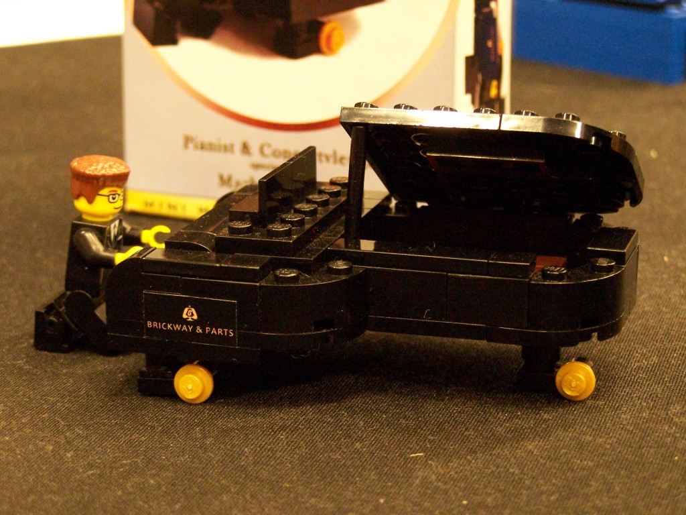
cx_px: 343
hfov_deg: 20.9
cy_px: 258
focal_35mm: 94
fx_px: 1863
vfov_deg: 15.7
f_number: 3.2
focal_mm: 15.6
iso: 400
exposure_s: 1/4
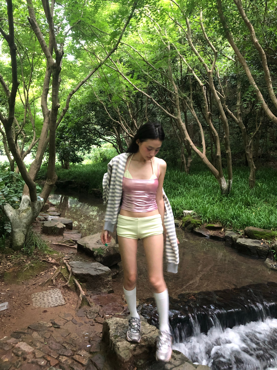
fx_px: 299
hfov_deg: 49.7
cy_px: 185
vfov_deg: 63.4
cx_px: 138
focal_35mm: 28
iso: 500
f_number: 1.8
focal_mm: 3.99
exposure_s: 1/30
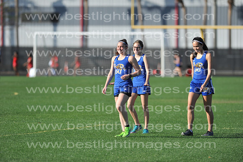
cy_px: 81
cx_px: 122
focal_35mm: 300
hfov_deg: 6.9
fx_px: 2024
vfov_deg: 4.6
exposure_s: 1/4000
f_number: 3.5
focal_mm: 300
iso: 320
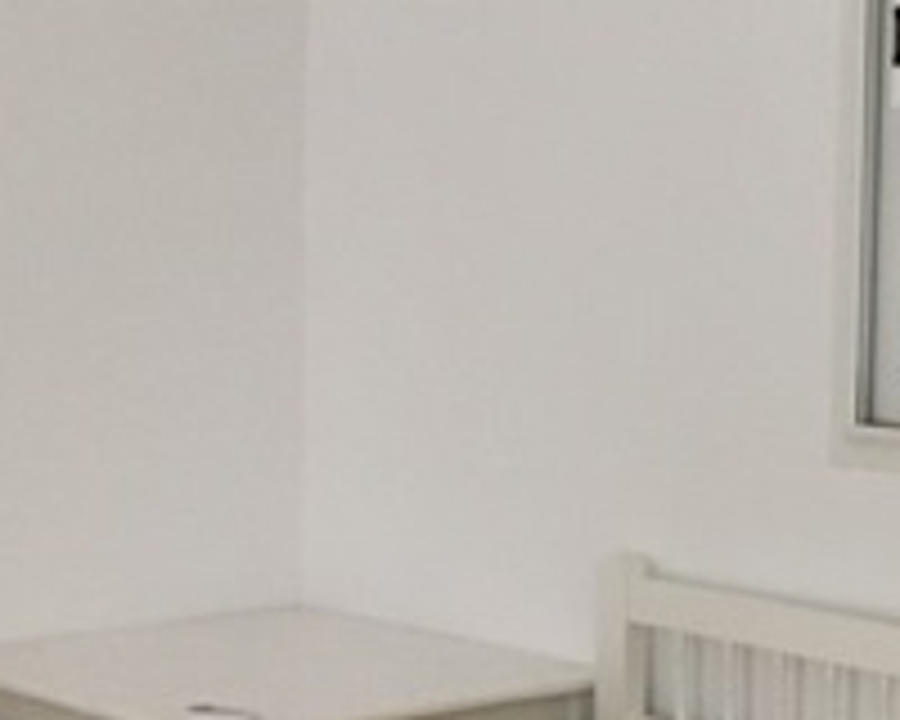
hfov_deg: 16.8
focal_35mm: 114
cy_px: 317
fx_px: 3037
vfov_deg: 13.5
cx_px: 248
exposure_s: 1/33
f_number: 2.2
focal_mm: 4.15
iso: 200
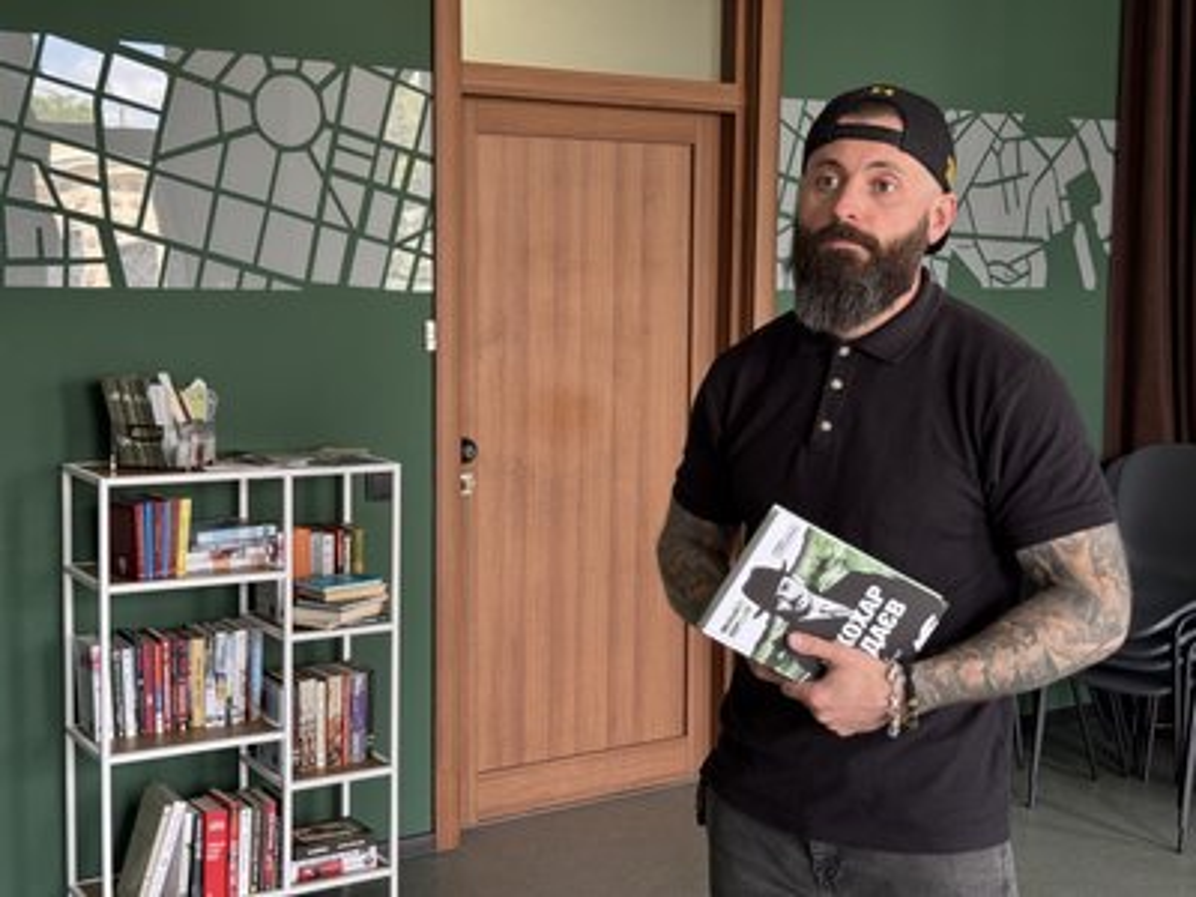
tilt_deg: -6.1
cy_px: 448
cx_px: 598
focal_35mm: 48
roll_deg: -0.8
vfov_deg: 30.3
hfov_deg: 39.7
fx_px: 1658
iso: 125
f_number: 1.78
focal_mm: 6.76
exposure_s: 1/60
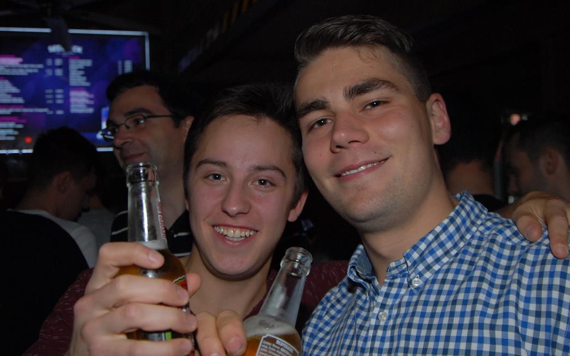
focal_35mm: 40
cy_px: 190
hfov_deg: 49.3
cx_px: 277
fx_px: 621
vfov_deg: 32.0
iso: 400
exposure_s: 1/60
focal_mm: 24
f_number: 5.6
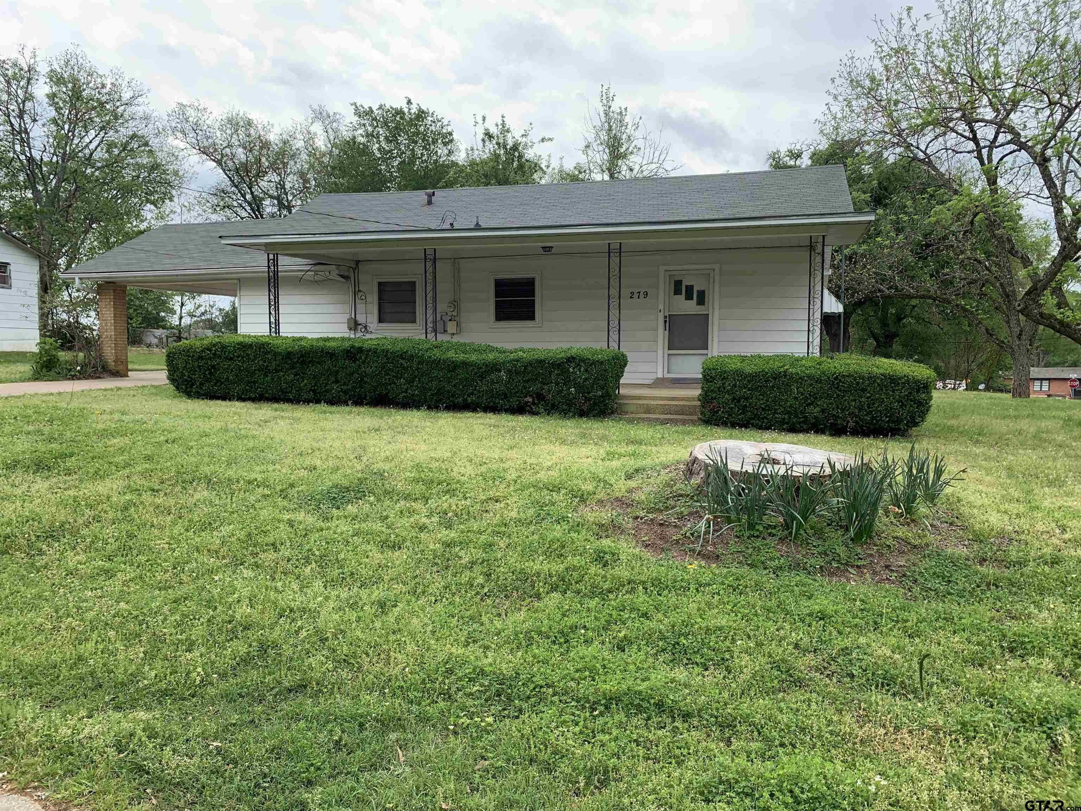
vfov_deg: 53.1
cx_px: 540
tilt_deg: -3.1
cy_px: 406
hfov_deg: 67.3
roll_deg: +0.4
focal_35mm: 26
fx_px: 812
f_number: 1.8
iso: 25
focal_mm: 4.25
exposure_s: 1/1124
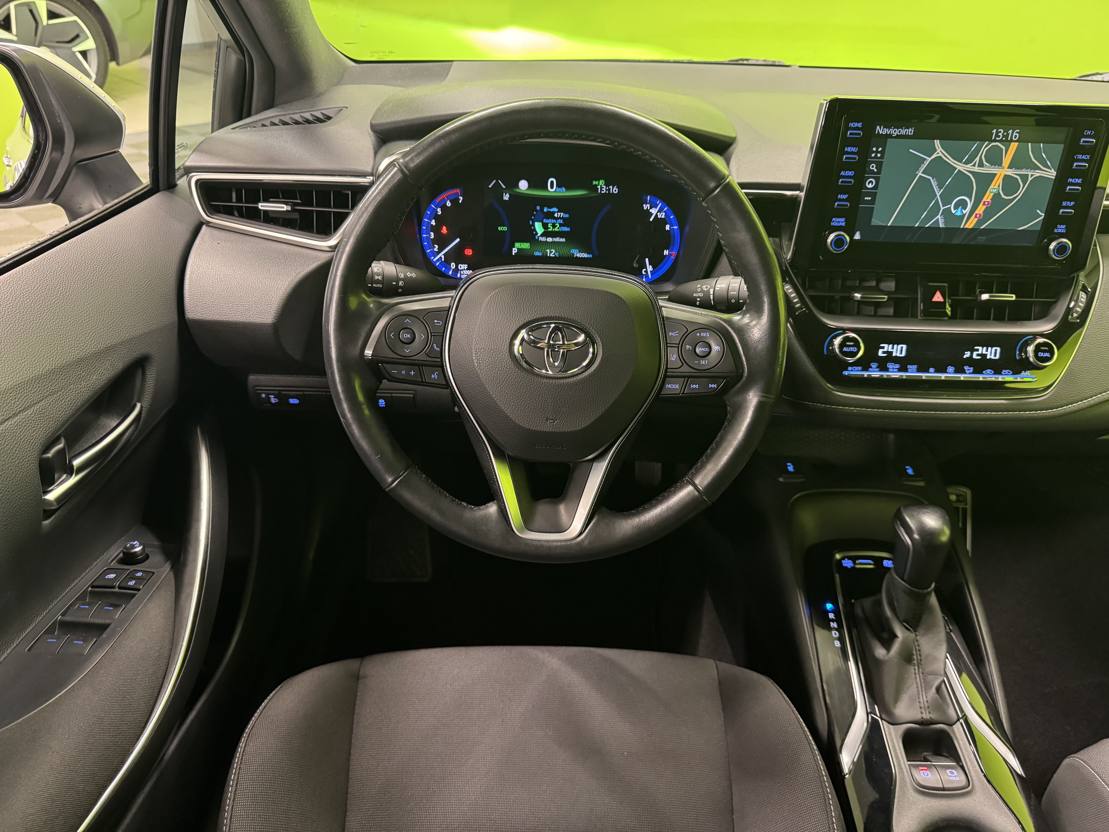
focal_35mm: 24
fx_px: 769
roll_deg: -1.8
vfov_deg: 56.8
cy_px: 416
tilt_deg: -32.8
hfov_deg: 71.6
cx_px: 554
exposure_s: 1/33
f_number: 1.78
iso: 1000
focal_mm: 6.76
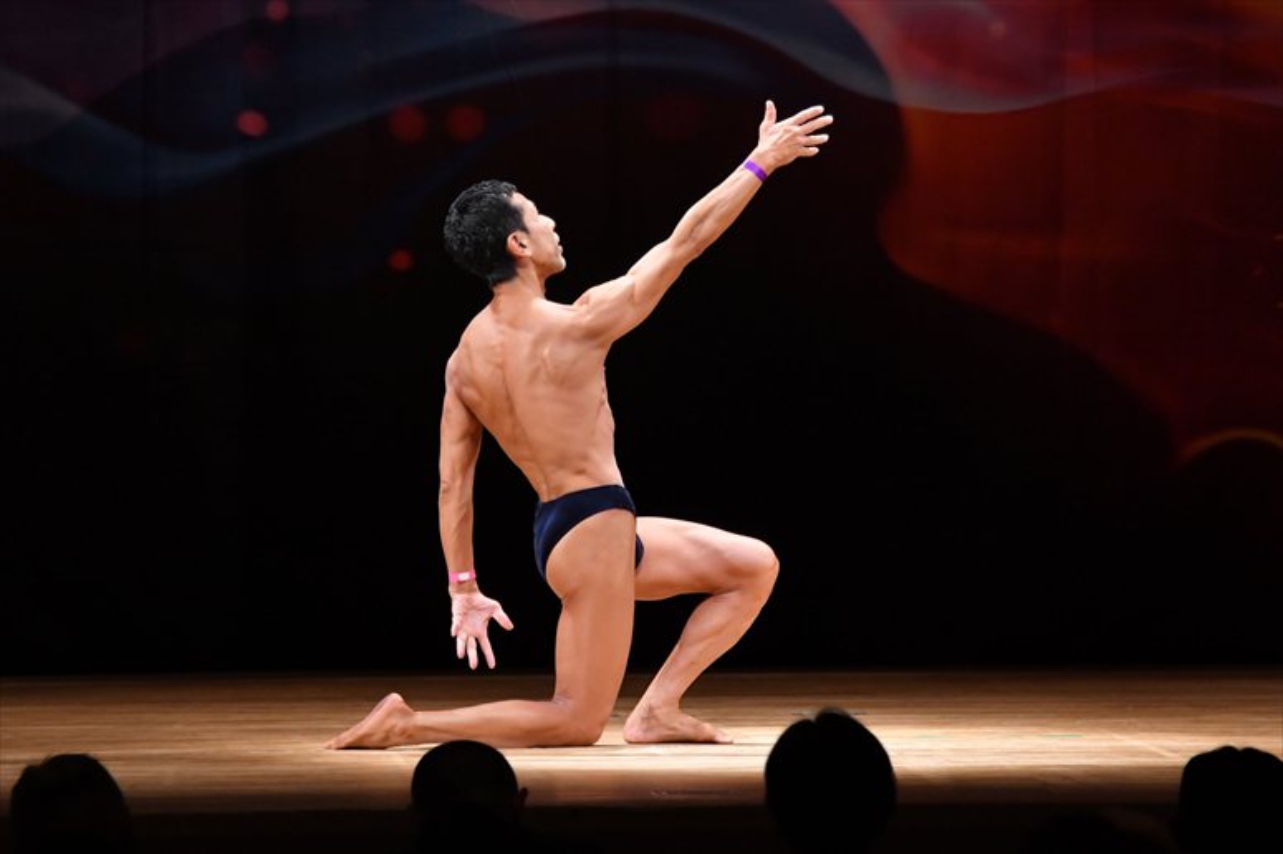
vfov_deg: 5.4
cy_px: 427
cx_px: 642
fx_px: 9084
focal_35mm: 255
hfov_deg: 8.1
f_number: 5.6
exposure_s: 1/400
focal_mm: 170
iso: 4000
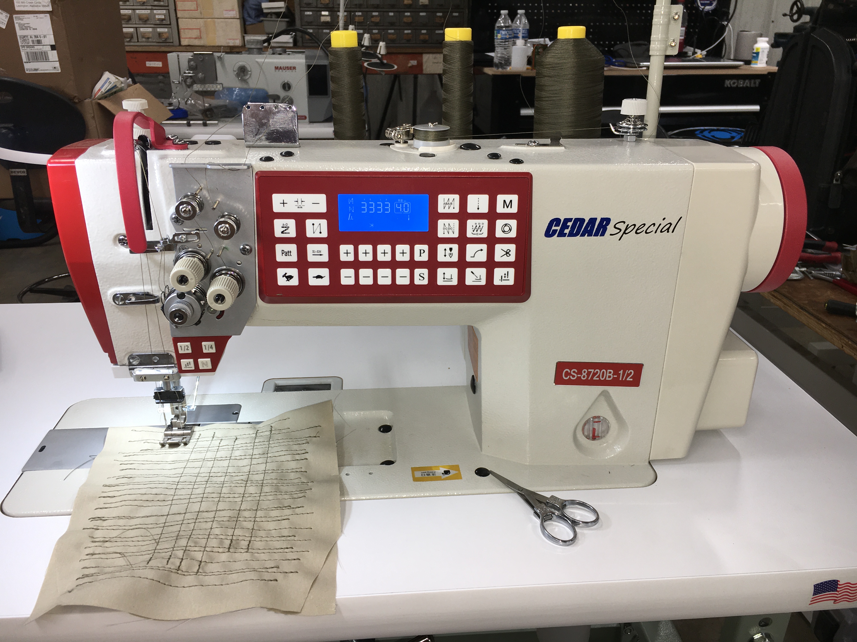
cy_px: 321
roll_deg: -0.8
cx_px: 428
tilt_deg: -22.6
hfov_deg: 61.7
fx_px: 718
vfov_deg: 48.2
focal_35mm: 29
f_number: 2.2
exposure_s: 1/36
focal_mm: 4.15
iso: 25
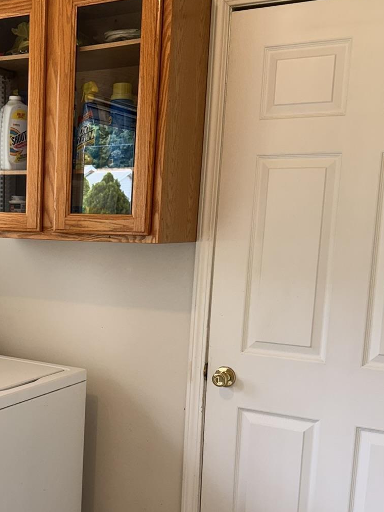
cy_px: 337
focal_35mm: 49
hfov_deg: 28.5
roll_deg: -1.3
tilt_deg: -9.3
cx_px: 40
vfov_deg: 38.5
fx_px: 725
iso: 64
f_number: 1.78
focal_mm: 6.76
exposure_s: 1/120
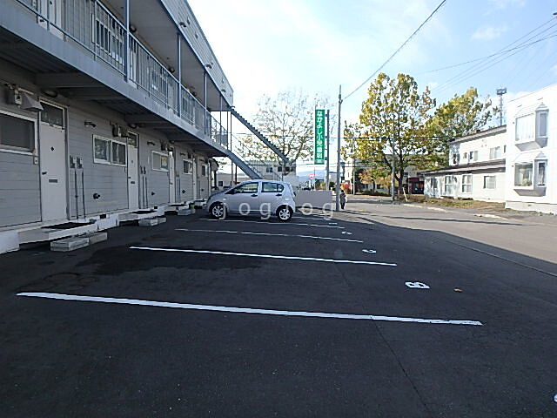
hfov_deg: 79.0
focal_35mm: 21
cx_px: 278
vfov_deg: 63.4
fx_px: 338
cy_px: 209
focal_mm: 3.7
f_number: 3.5
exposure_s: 1/800
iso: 125
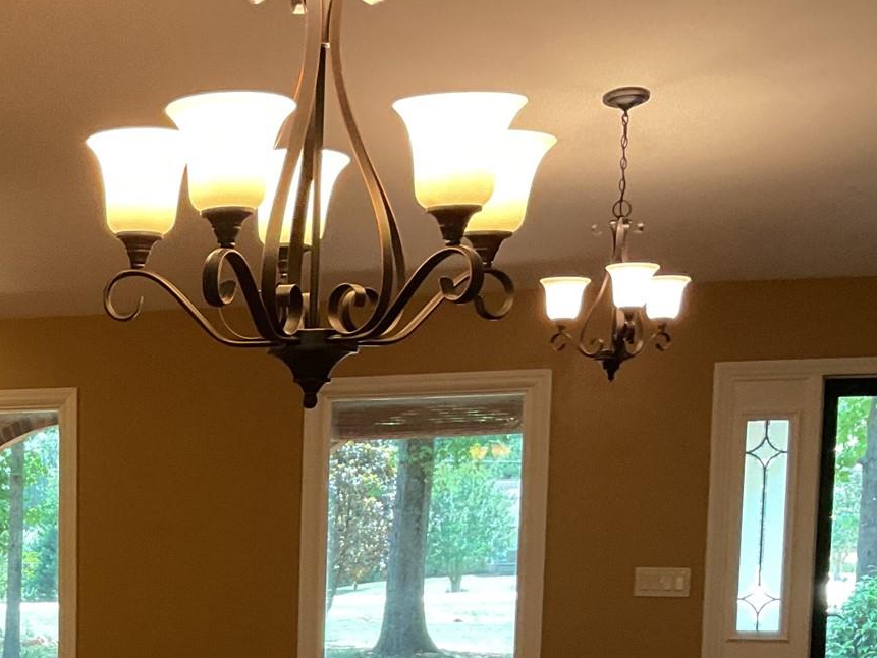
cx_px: -60
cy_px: 745
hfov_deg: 26.2
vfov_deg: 20.2
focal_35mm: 69
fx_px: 1748
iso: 250
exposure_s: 1/60
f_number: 1.8
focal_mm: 3
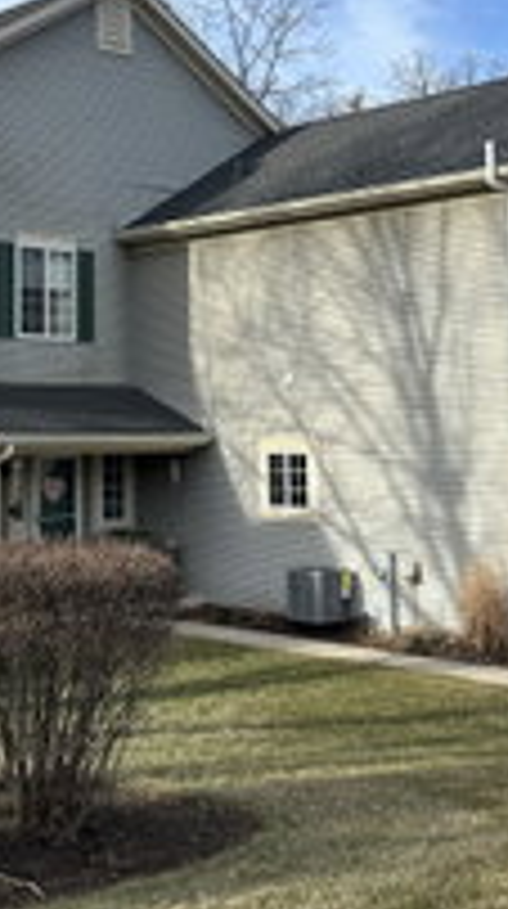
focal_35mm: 60
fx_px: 1443
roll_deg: +0.4
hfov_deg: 19.9
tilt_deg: +5.5
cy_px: 302
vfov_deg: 34.6
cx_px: 142
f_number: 1.5
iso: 50
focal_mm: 5.7
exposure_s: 1/2571
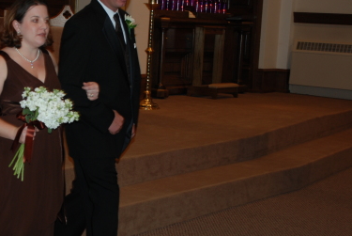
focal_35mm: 82
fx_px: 803
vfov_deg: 16.7
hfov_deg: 24.5
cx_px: 100
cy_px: 100
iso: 200
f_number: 4.2
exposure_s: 1/60
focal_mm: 32
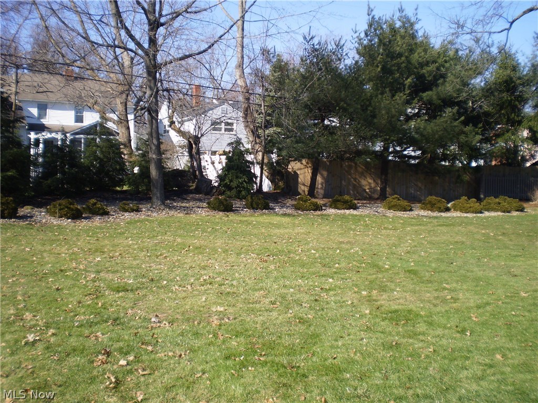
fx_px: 653
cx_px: 269
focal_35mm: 42
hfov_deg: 44.8
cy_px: 202
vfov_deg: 34.3
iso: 64
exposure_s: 1/640
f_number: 3.5
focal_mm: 7.4
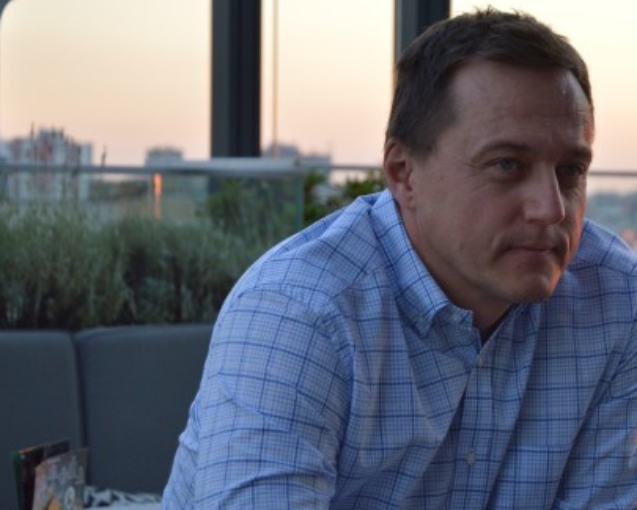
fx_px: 2093
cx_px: 444
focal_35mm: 111
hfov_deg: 17.2
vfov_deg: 13.9
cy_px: 237
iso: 400
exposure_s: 1/100
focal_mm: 52
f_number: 5
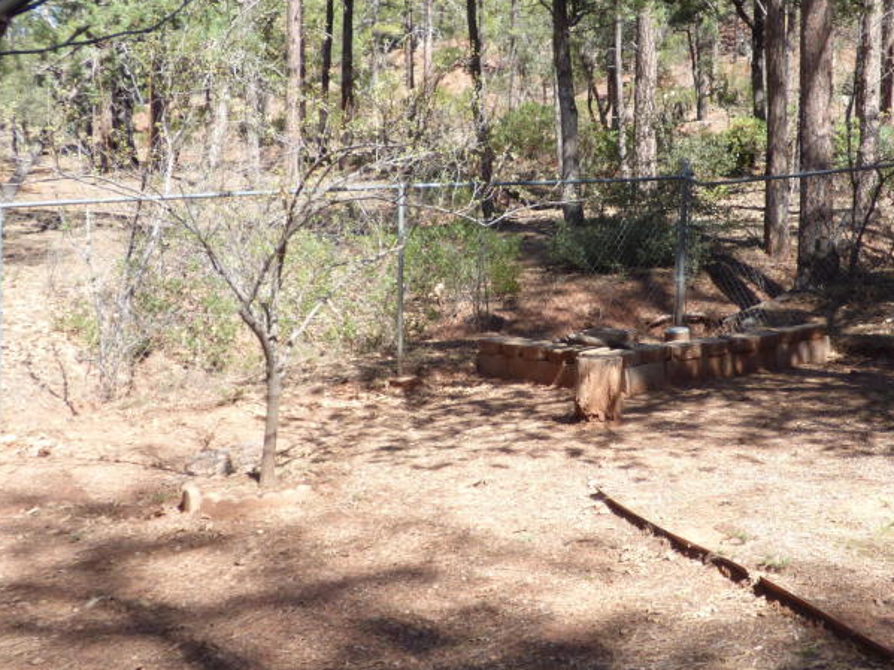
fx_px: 1369
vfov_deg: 27.5
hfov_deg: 35.9
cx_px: 588
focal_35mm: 53
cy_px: 301
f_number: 3.3
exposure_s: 1/320
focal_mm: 5.53
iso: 100
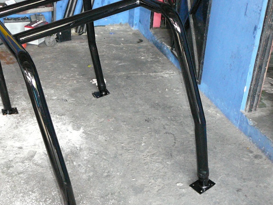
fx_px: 379
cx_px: 107
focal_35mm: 48
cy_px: 114
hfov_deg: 39.4
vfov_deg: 30.3
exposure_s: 1/30
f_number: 2.8
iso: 320
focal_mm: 5.2
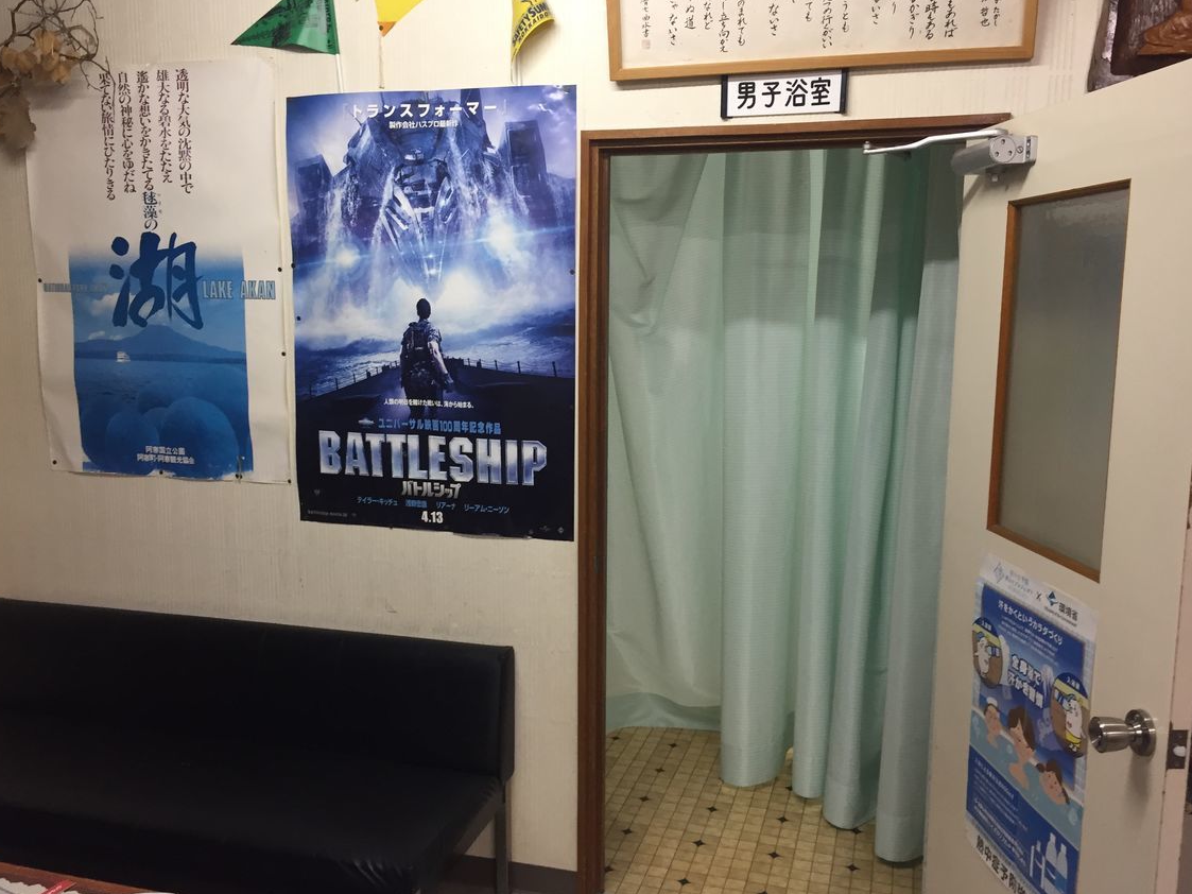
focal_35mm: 31
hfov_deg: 58.4
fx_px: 1067
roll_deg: -2.5
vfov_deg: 45.4
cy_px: 457
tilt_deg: -8.7
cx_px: 589
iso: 100
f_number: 2.2
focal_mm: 4.15
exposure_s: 1/33
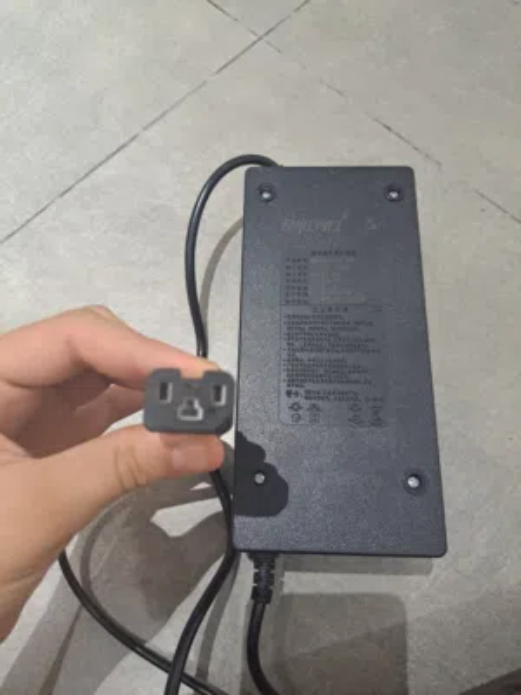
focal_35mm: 24
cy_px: 348
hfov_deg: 56.8
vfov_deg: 71.6
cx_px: 260
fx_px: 482
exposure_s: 1/33
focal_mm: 5.23
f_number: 1.8
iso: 320
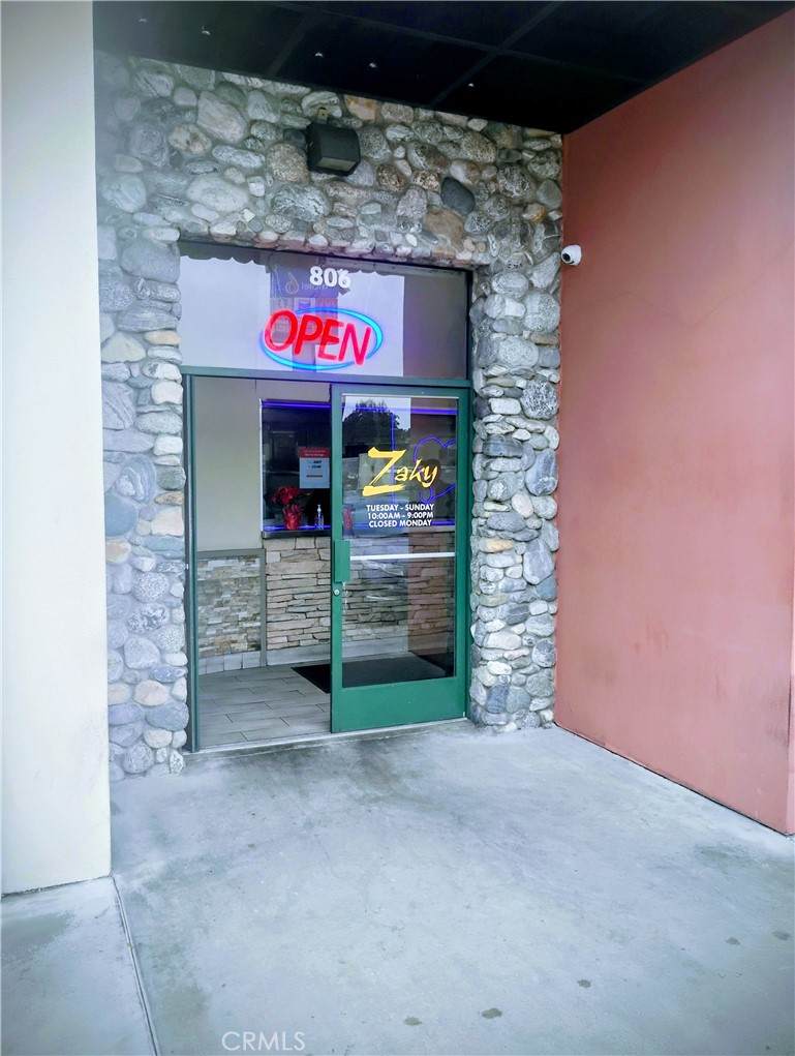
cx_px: 398
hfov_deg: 49.9
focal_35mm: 28
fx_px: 855
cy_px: 528
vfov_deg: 63.4
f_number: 1.8
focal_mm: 4.26
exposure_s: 1/148
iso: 100
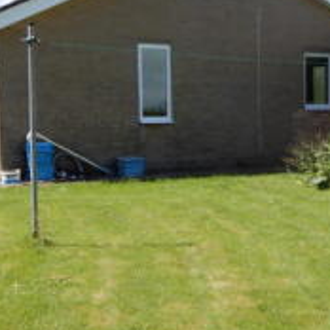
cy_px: 192
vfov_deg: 24.3
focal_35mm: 71
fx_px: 766
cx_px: 274
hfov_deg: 23.9
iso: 80
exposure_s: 1/800
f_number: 3.4
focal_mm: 4.3
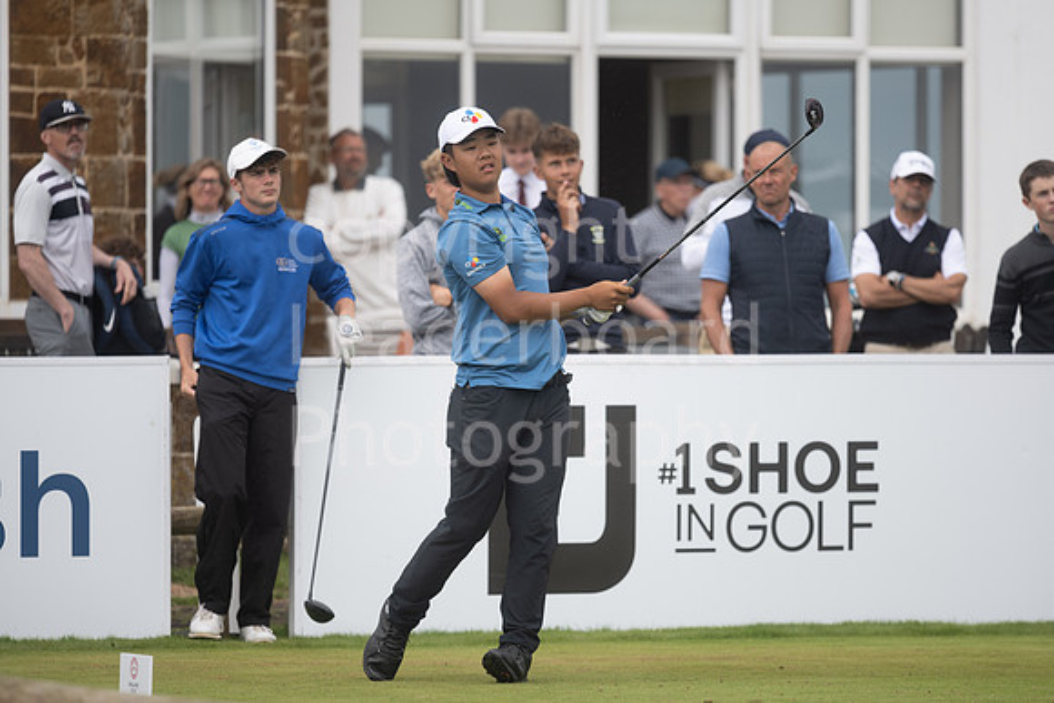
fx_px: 8785
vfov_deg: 4.6
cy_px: 352
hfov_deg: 6.9
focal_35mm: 300
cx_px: 527
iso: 200
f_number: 4
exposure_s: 1/800
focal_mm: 300
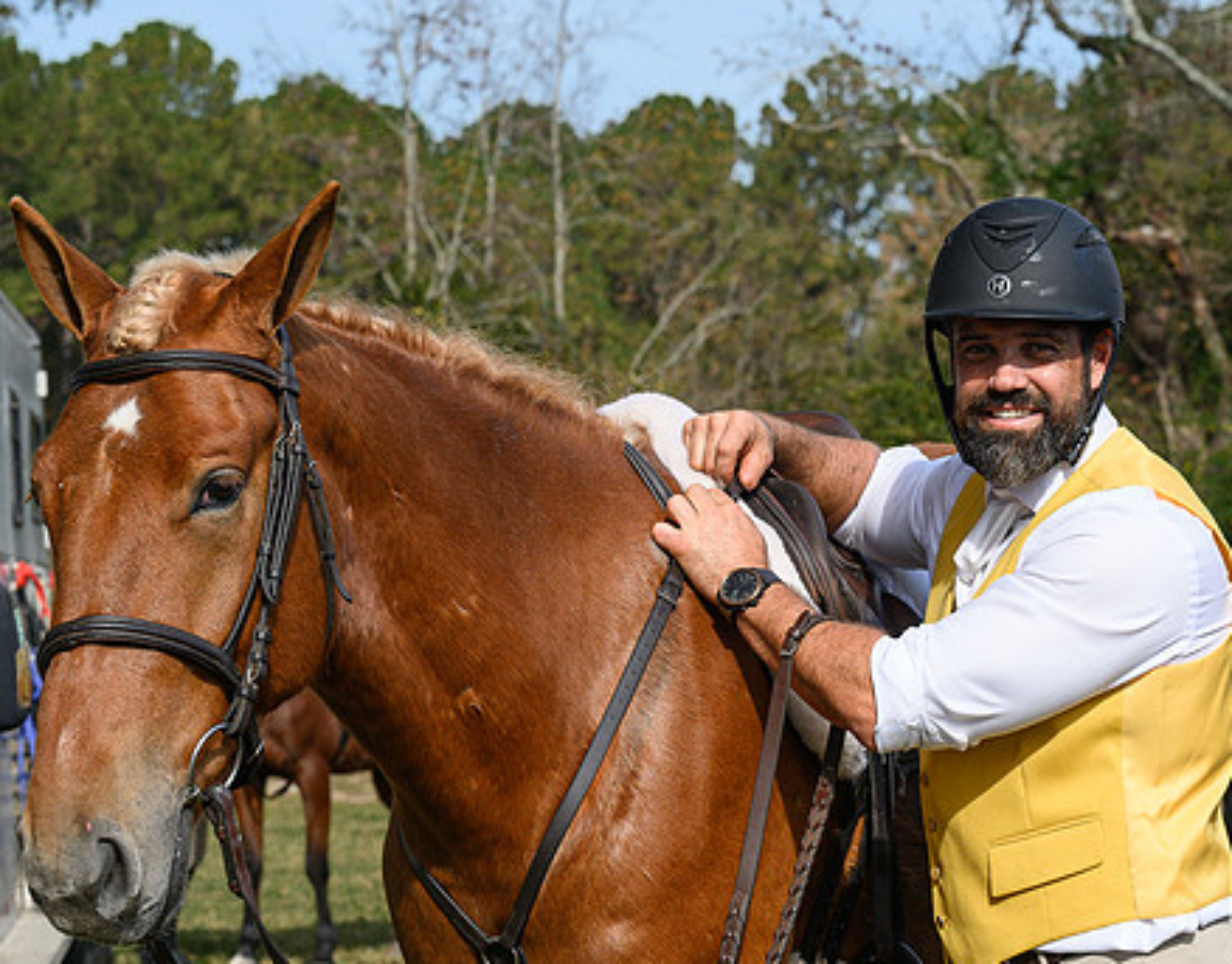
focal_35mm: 115
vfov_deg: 13.2
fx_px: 4159
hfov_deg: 16.8
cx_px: 725
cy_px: 519
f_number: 6.3
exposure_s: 1/800
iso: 400
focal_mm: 70
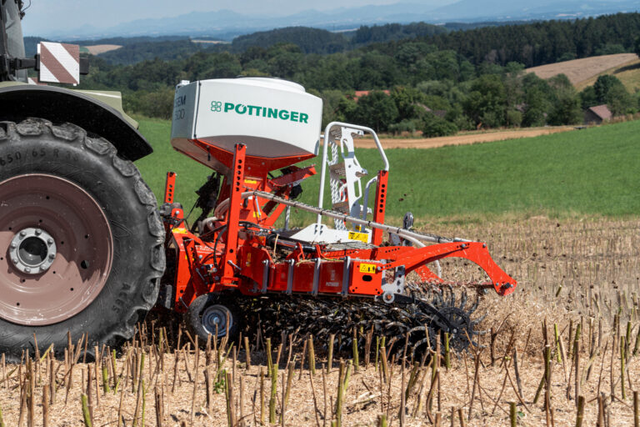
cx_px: 320
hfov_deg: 28.8
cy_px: 214
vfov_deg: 19.5
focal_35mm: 70
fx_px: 1244
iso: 100
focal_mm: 70
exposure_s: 1/640
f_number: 7.1
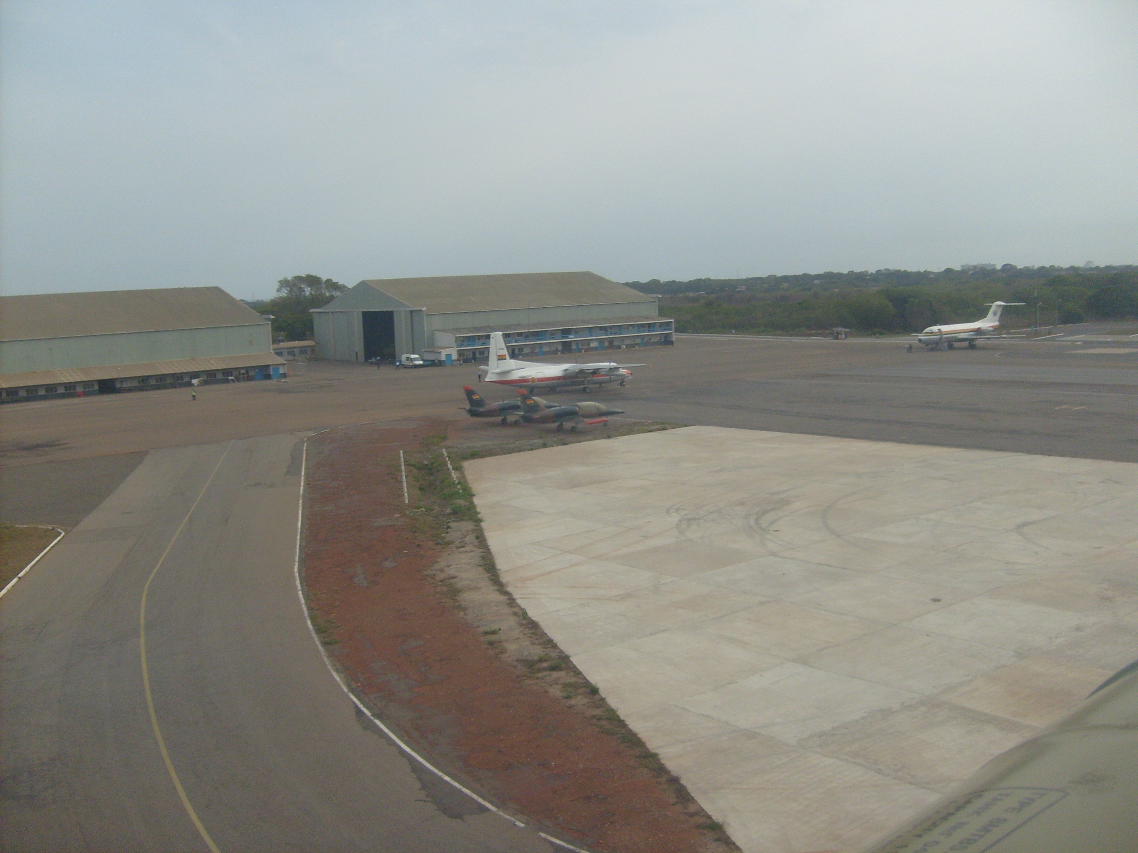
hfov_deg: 52.6
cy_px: 426
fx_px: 1151
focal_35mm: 35
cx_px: 569
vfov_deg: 40.7
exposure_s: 1/180
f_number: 7.1
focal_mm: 5.8
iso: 80
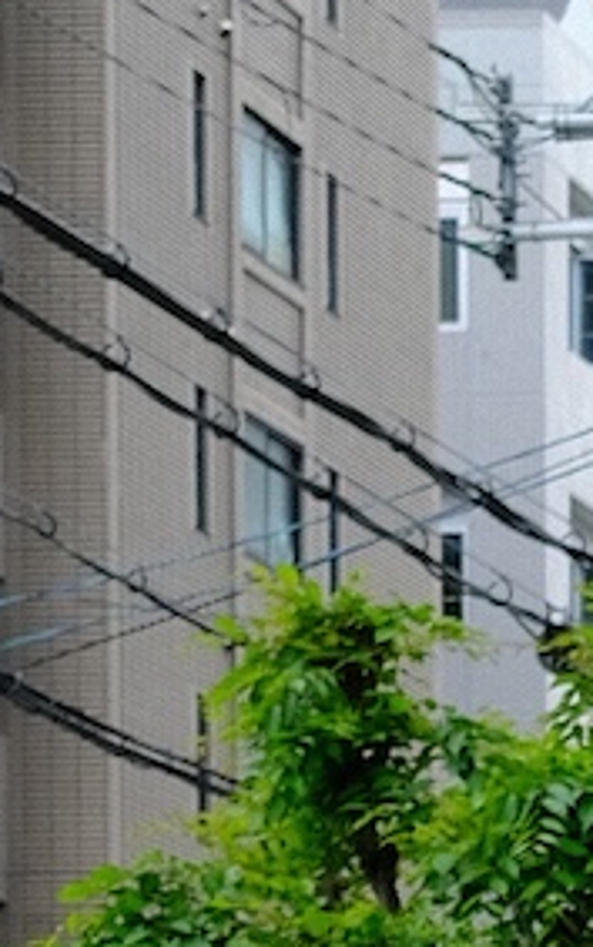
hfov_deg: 5.0
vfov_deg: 8.2
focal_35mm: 242
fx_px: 6254
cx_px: 2037
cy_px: 1931
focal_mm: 23
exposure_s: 1/1100
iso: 400
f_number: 2.8
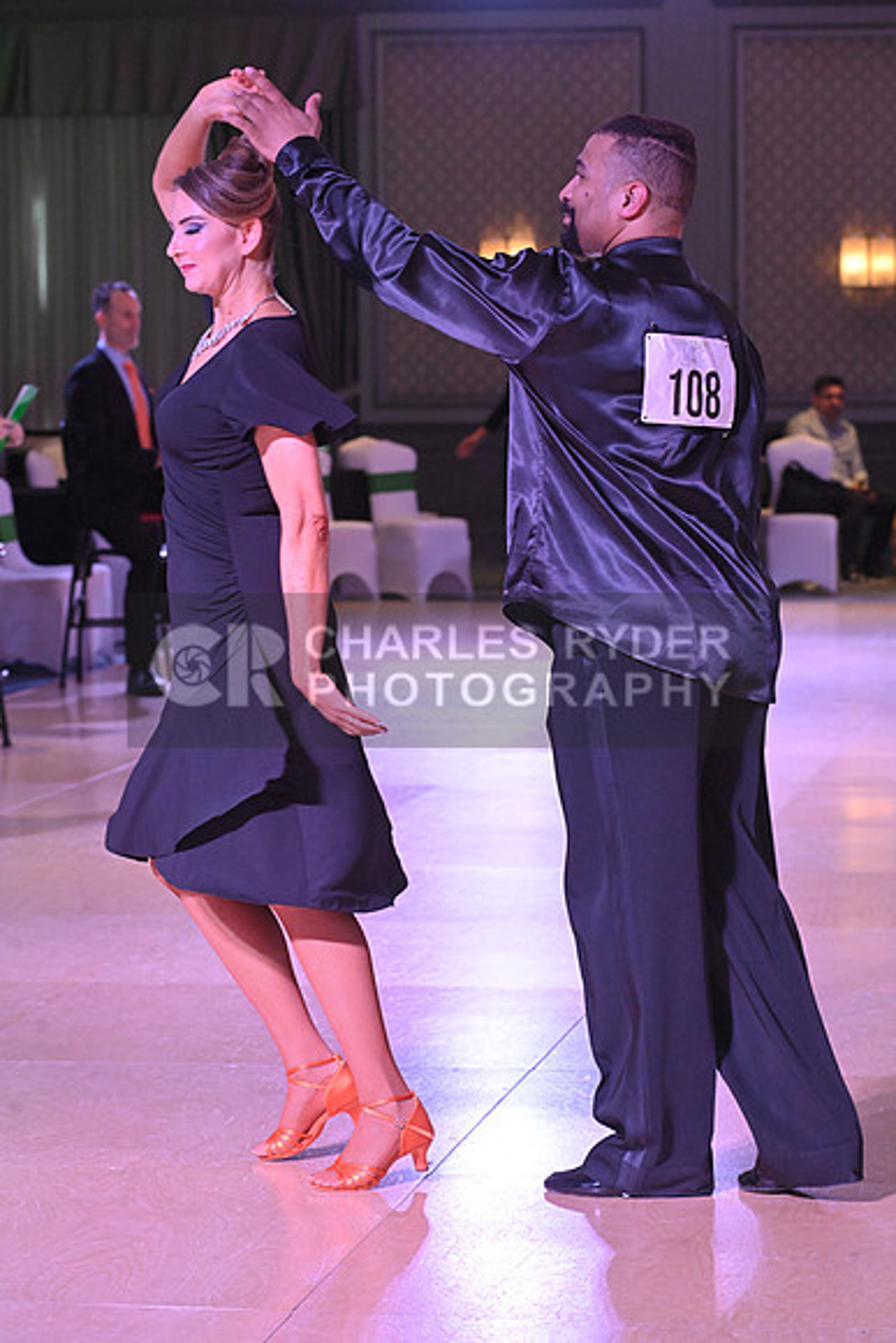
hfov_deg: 11.4
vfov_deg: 17.1
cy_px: 672
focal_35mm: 120
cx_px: 448
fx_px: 4477
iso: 5000
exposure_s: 1/400
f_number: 7.1
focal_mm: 120
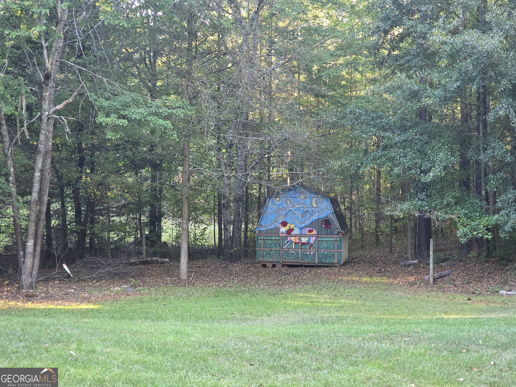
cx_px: 258
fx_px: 1029
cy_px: 194
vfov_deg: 21.3
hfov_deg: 28.2
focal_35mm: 69
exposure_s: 1/120
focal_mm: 7.9
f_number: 2.4
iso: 500
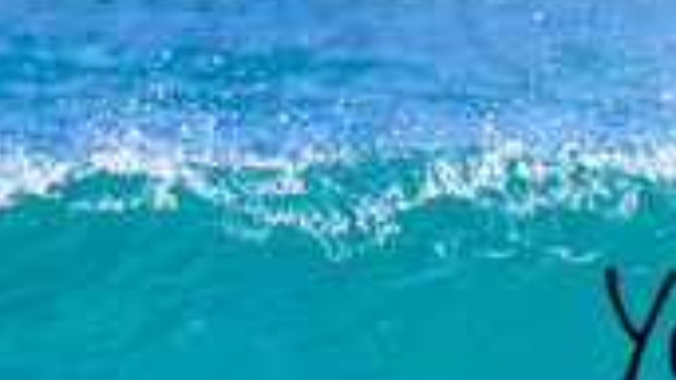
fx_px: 52907
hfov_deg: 0.7
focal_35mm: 2953
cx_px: 1028
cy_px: 284
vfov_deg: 0.4
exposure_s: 1/2000
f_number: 11
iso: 1600
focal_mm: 800
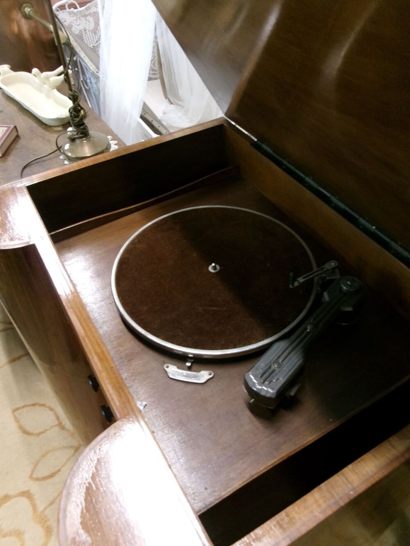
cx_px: 205
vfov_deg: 63.4
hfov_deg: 49.8
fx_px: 442
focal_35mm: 28
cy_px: 273
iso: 400
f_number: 3.9
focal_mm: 5.1
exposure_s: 1/17
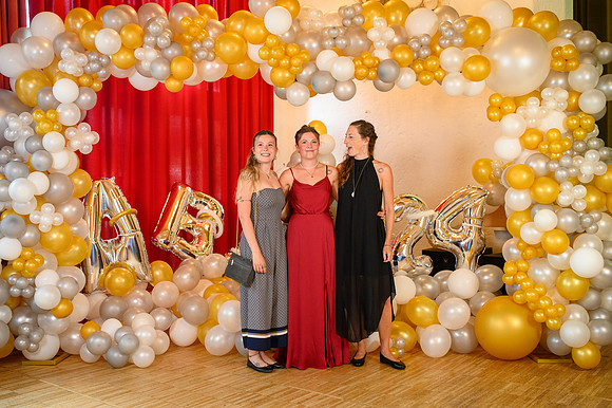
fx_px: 645
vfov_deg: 35.0
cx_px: 280
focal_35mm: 38
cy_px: 199
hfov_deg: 50.7
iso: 1250
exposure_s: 1/100
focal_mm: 35
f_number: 3.5
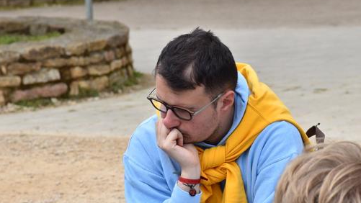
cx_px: 215
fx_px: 2355
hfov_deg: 8.8
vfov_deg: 4.9
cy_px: 135
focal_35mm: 246
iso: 200
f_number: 10
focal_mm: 112
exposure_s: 1/400
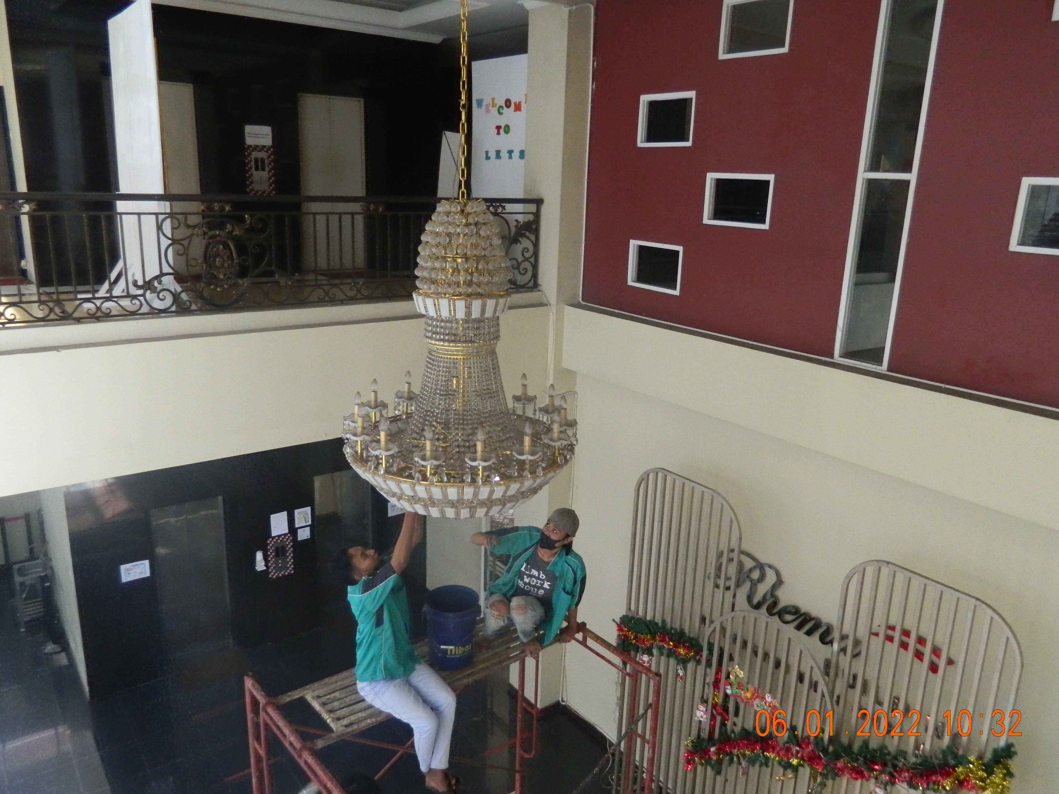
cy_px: 396
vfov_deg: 53.1
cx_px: 543
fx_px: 795
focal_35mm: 26
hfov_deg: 67.3
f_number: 3.1
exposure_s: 1/30
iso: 125
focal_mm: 4.5
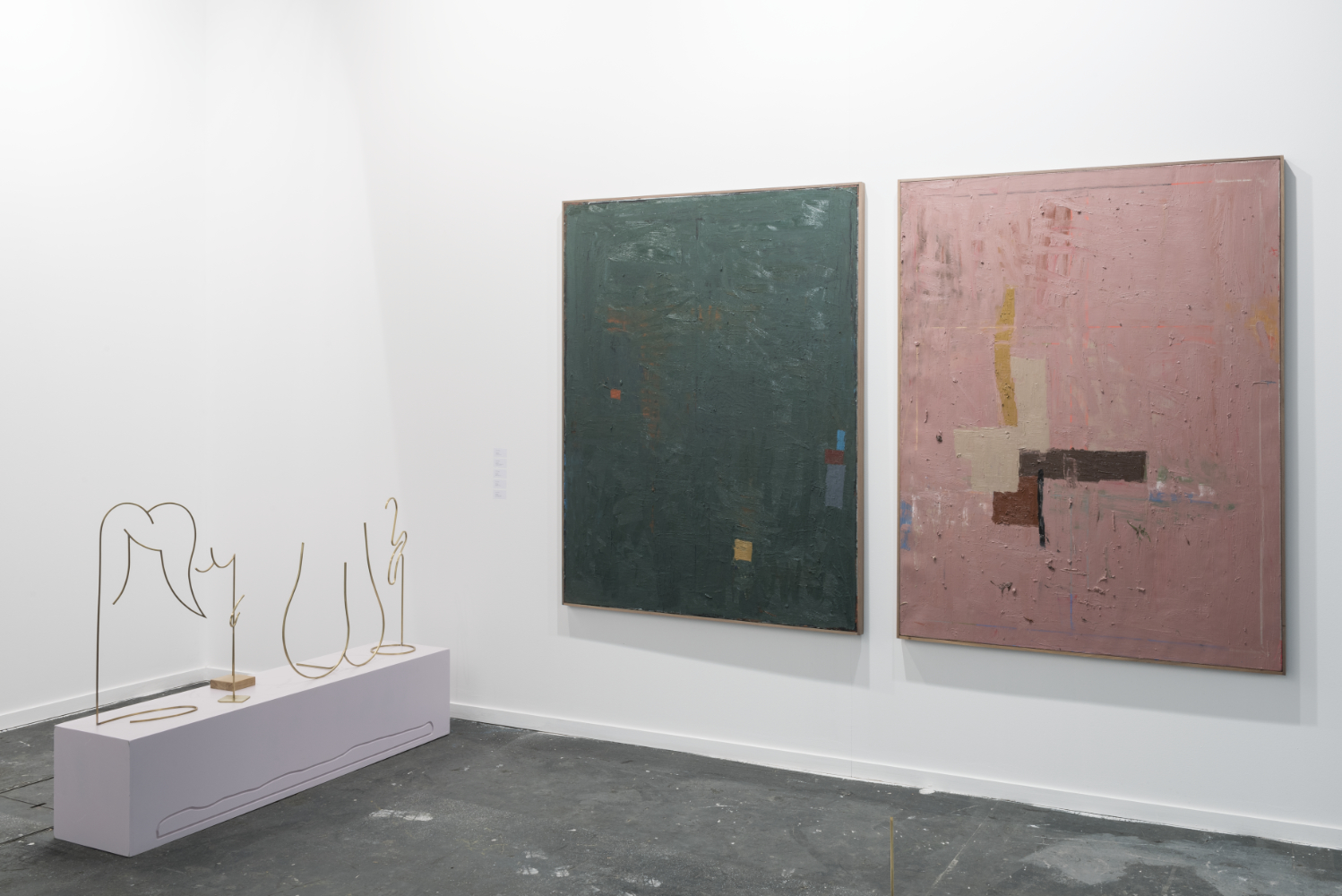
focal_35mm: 32
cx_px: 671
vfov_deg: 41.1
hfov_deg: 58.7
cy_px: 448
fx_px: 1193
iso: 64
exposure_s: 2.5
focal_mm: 32
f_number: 16
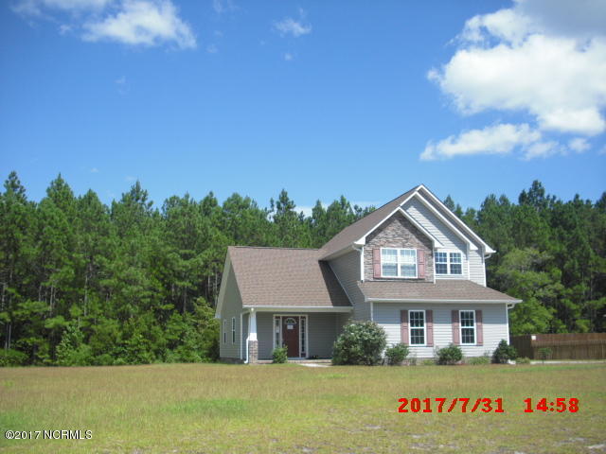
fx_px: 665
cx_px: 303
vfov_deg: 37.7
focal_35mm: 38
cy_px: 227
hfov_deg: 49.0
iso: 64
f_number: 5.6
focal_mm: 6.2
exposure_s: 1/250
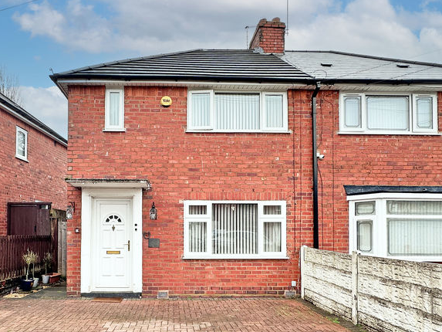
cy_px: 227
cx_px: 174
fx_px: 319
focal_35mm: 25
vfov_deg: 53.6
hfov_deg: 68.6
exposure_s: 1/105
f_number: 2.2
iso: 40
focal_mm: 2.22
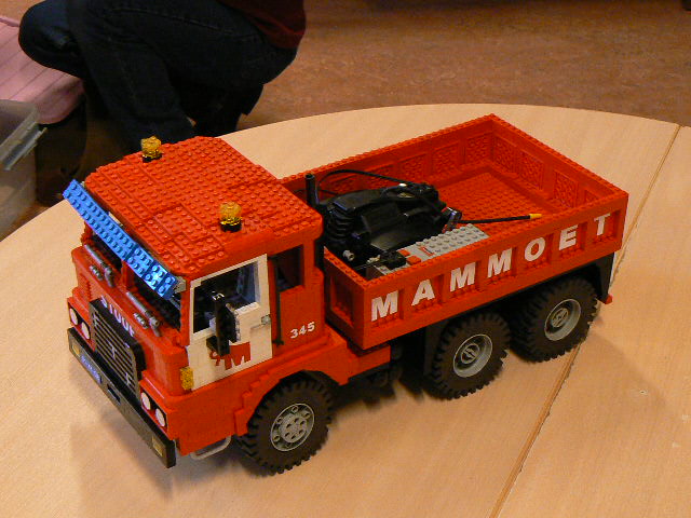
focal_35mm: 67
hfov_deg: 29.0
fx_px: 1337
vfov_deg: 21.9
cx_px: 346
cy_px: 259
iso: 200
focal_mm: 8.1
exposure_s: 1/10
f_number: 2.8
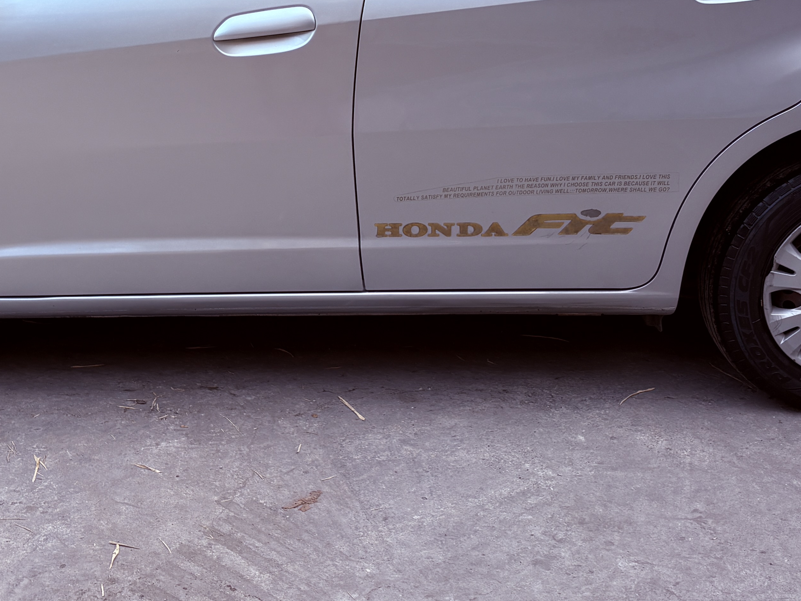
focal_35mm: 59
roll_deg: +0.0
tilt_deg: -14.7
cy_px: 143
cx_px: 264
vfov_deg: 24.5
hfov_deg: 32.4
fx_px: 1365
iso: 40
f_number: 1.6
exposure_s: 1/286
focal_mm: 5.96
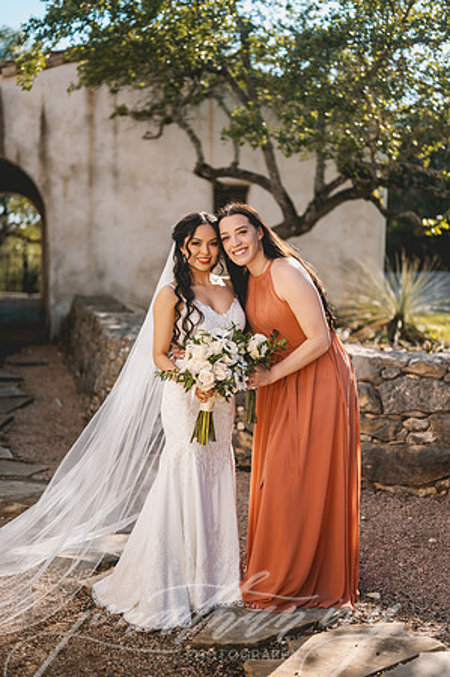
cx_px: 225
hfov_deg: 26.9
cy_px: 338
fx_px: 940
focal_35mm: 50
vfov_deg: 39.6
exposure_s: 1/2500
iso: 80
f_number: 1.8
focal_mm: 50
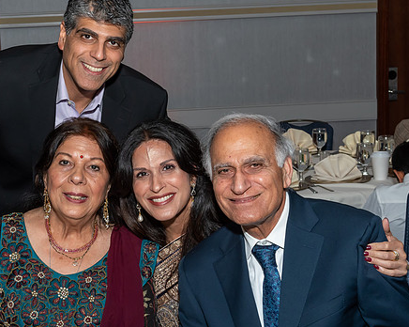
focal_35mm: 74
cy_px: 192
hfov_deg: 25.7
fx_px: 895
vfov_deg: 20.7
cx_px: 156
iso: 500
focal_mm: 31
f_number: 8
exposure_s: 1/250
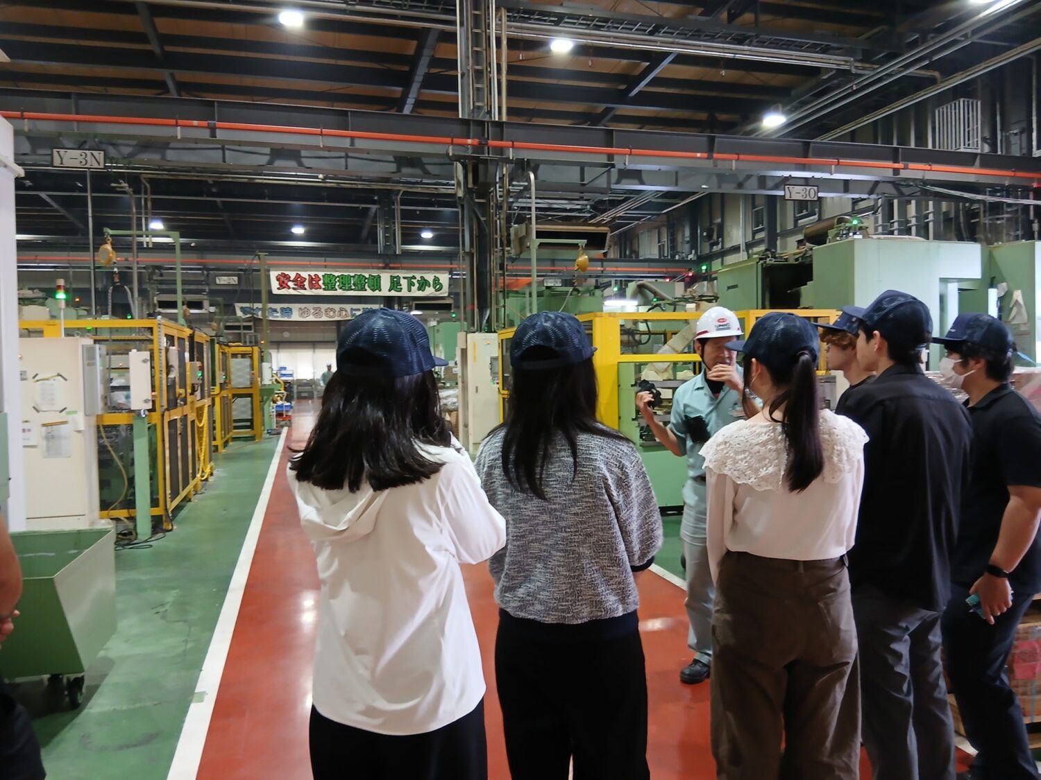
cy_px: 390
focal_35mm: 26
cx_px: 520
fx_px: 782
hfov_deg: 67.3
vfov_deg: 53.1
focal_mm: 3.86
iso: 250
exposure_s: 1/25
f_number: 1.8
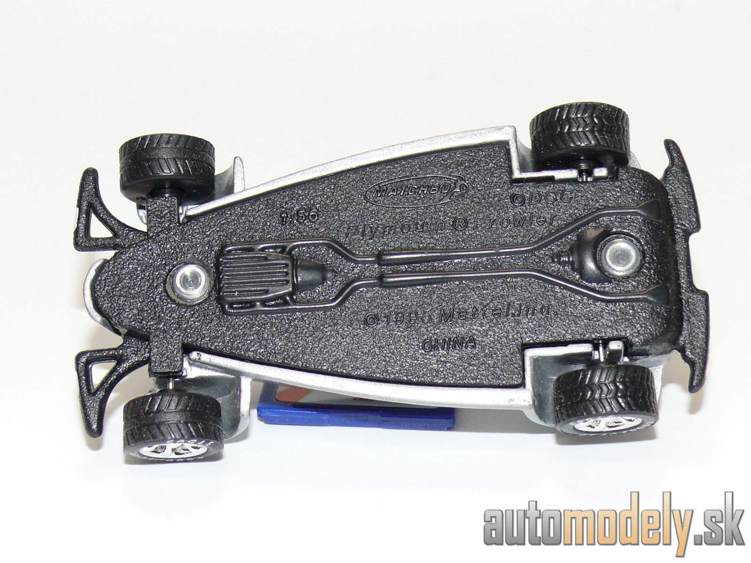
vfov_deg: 14.4
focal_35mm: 103
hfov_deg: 19.1
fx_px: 2235
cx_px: 376
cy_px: 282
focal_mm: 13.4
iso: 100
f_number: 4
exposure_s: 1/30
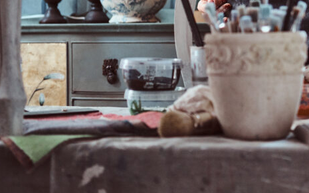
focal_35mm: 119
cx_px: 225
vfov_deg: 10.9
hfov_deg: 17.4
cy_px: -16
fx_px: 1002
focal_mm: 35
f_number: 2
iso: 640
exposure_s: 1/60
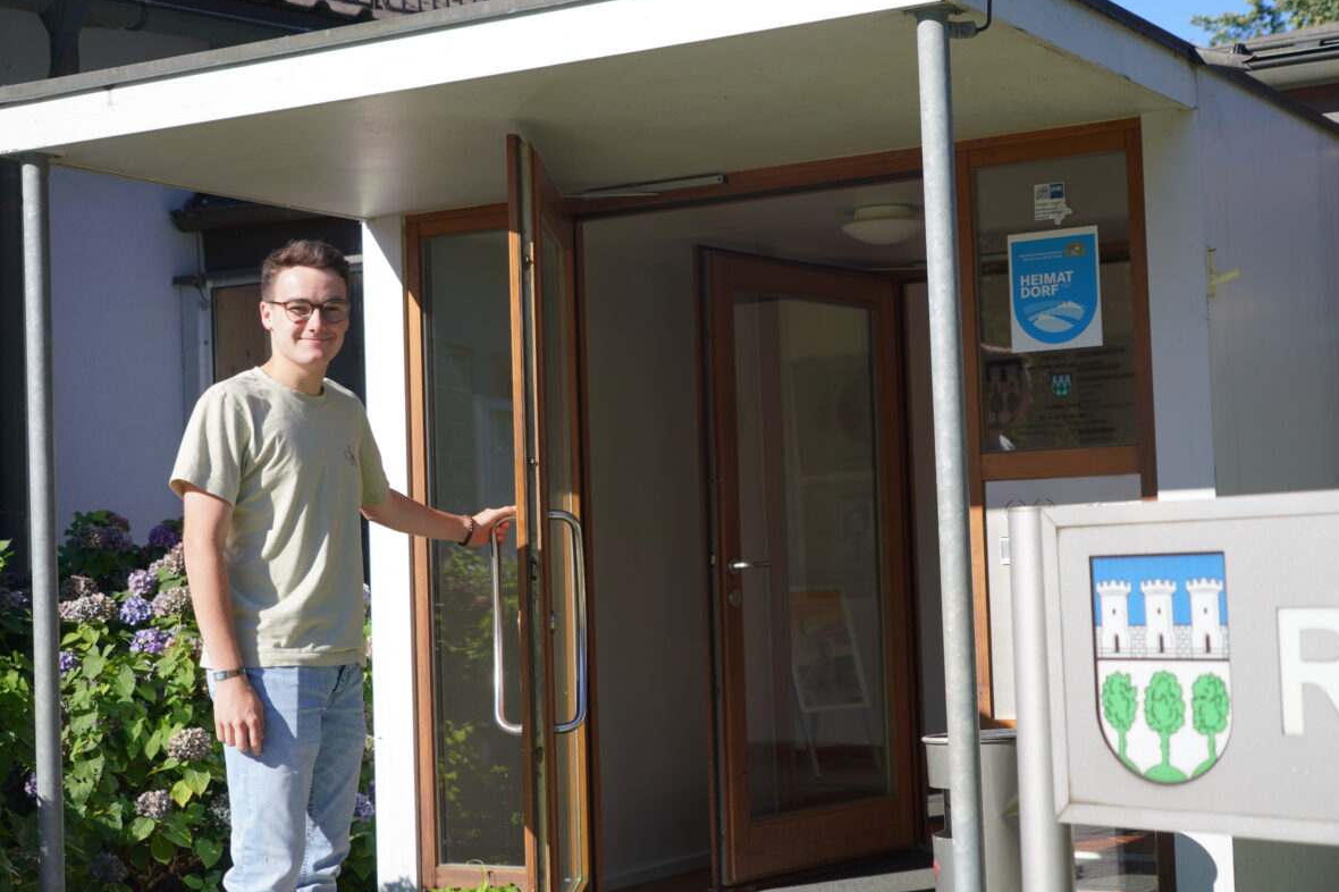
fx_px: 2194
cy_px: 447
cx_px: 663
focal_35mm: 59
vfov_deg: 23.0
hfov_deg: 33.9
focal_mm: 58
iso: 100
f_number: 5
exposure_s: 1/320
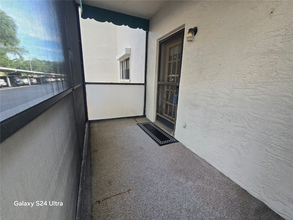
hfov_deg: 106.2
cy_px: 110
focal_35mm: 13
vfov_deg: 89.9
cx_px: 146
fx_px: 110
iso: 50
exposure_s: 1/180
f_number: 2.2
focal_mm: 2.2
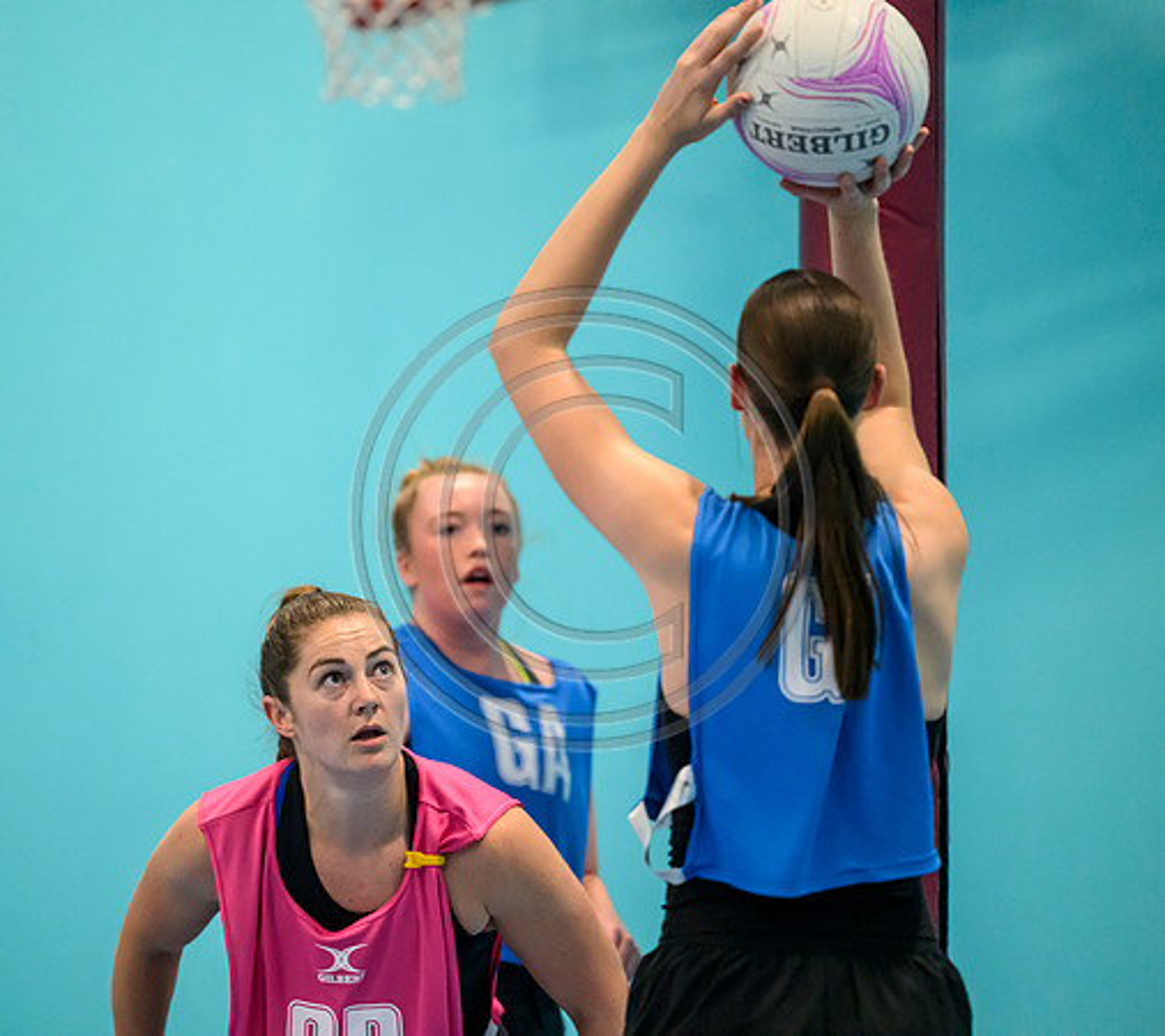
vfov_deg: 6.9
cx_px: 387
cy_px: 518
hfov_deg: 7.7
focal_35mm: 240
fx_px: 8639
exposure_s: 1/1000
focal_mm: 200
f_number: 2.8
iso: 8000
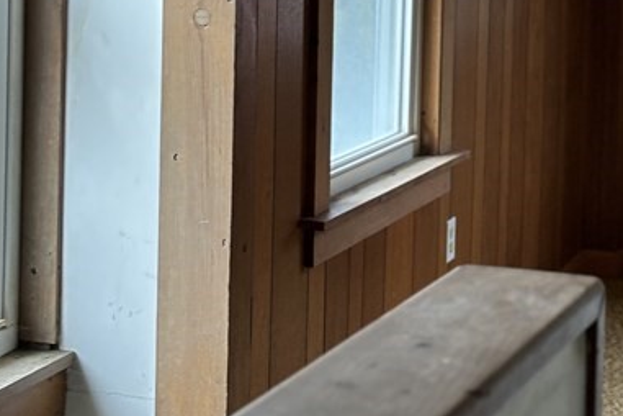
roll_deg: -1.3
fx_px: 1886
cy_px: -49
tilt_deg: +0.4
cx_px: 407
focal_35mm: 109
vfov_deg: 12.3
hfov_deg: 18.7
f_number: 1.6
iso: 100
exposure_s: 1/60
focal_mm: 5.96
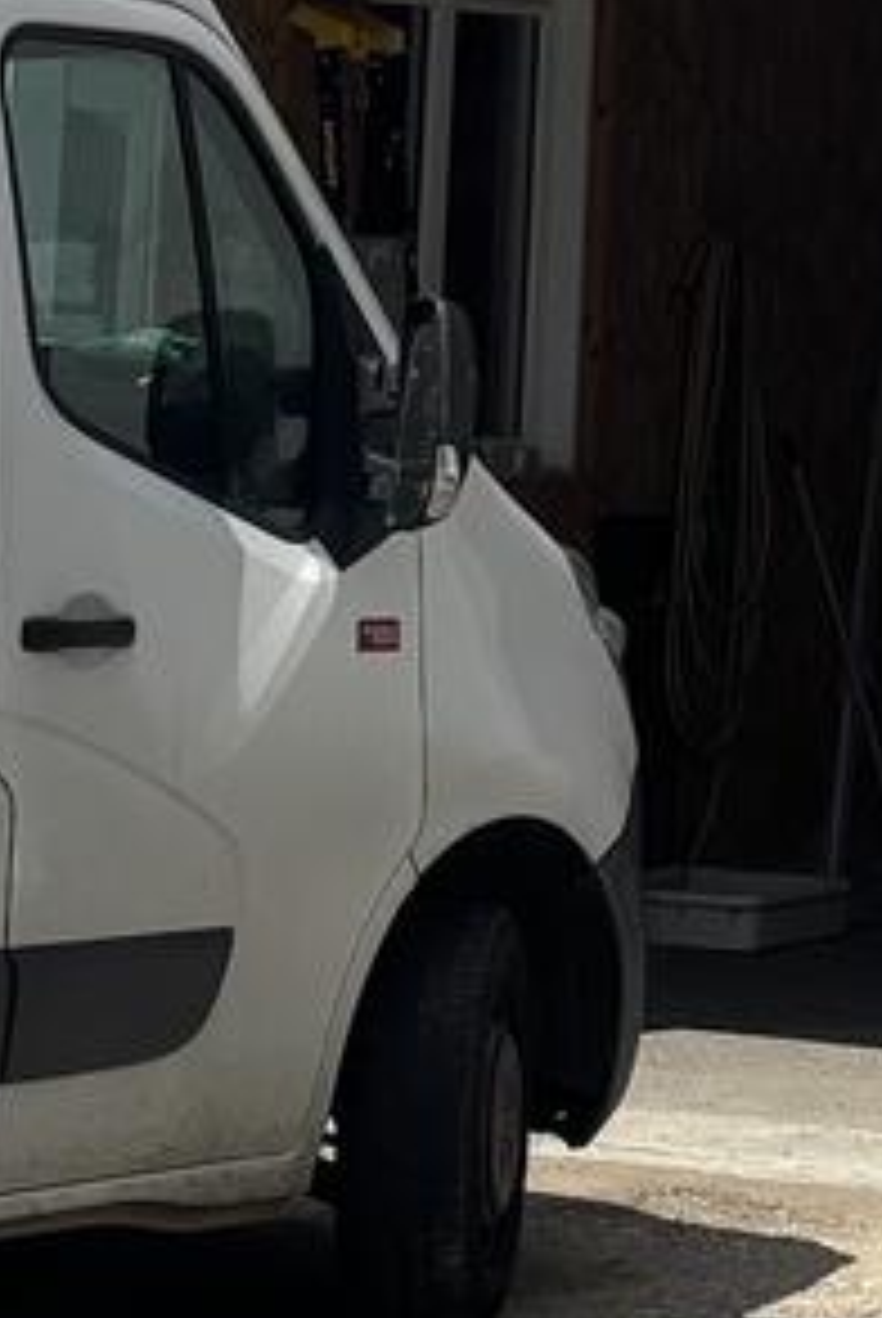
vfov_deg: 11.1
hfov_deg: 7.7
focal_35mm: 177
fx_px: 6489
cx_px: 994
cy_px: -801
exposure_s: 1/6711
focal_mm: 5.96
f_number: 1.6
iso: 50
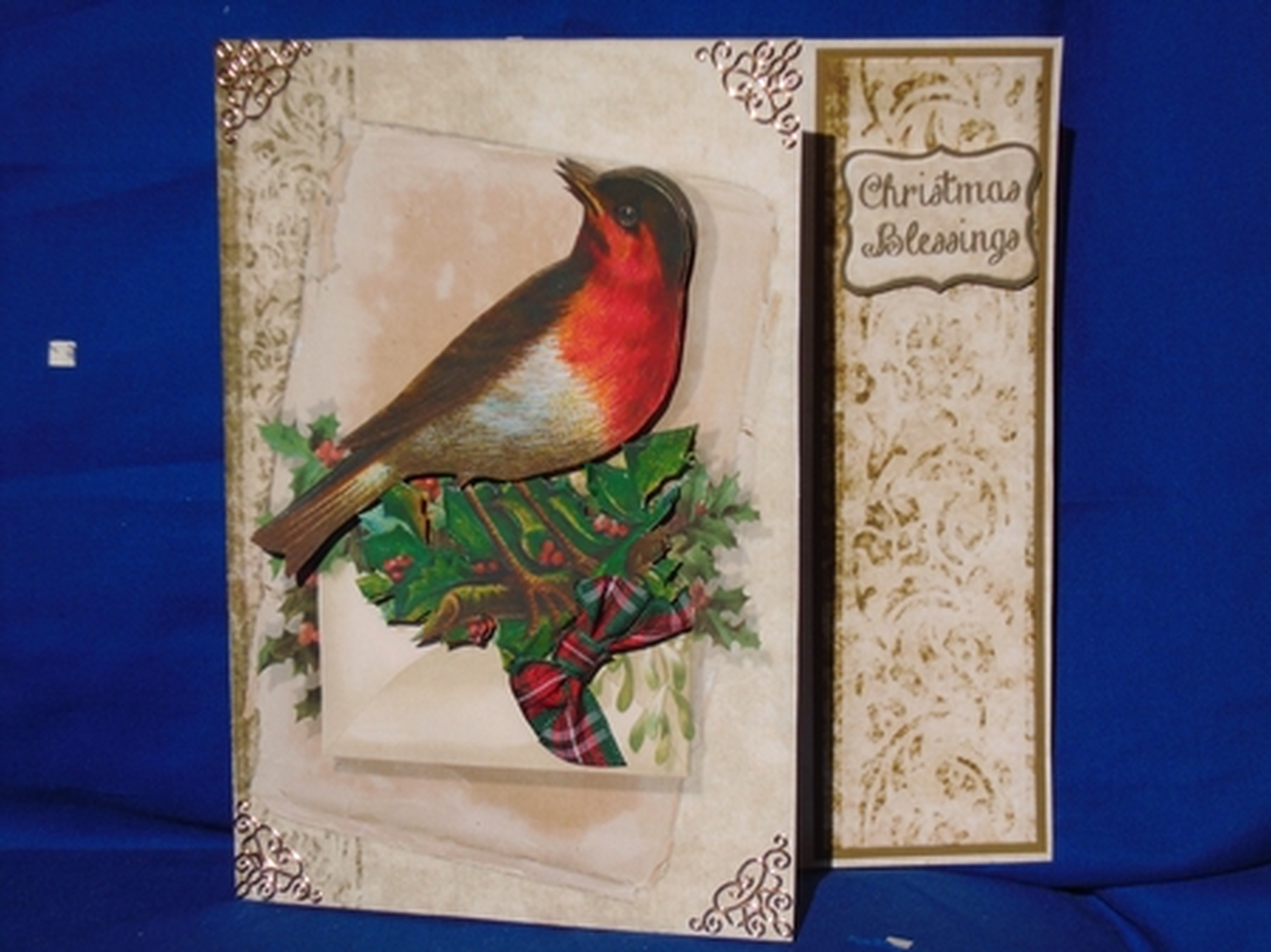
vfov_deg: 15.9
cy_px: 476
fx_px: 3413
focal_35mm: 93
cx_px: 636
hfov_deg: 21.1
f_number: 12.8
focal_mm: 16.4
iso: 100
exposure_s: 1/200
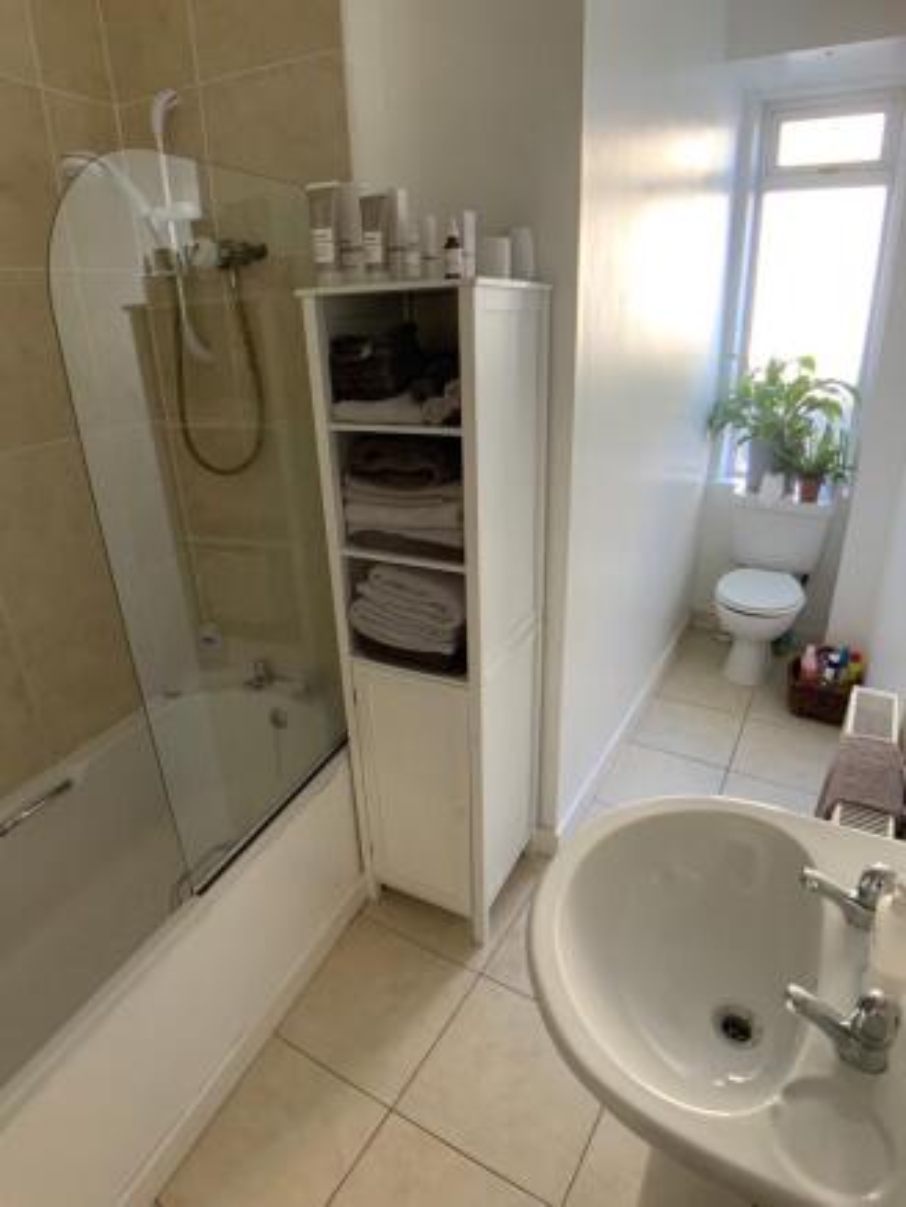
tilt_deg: -25.4
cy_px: 604
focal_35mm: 29
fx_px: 1012
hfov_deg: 48.2
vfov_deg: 61.6
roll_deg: +4.3
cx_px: 453
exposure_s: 1/60
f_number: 1.8
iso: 80
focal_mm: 3
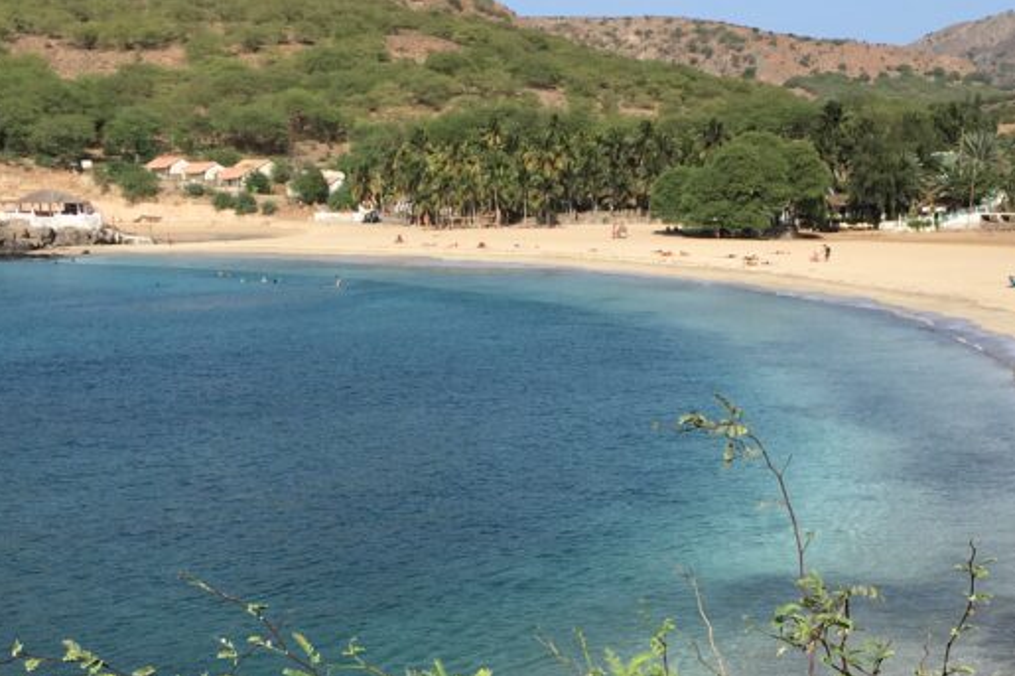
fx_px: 1691
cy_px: 564
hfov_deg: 33.3
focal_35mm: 60
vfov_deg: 22.2
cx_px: 587
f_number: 2.2
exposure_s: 1/1748
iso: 25
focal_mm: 4.15
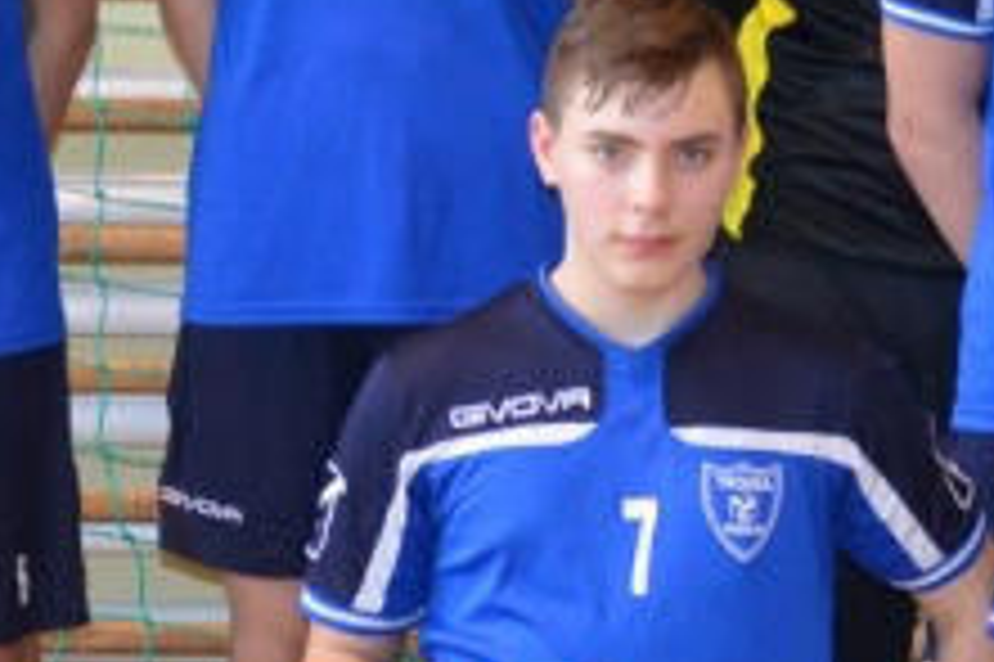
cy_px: 59
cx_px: 1210
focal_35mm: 222
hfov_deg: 9.2
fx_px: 6125
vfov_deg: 6.2
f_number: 4.2
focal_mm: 32
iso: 900
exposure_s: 1/60
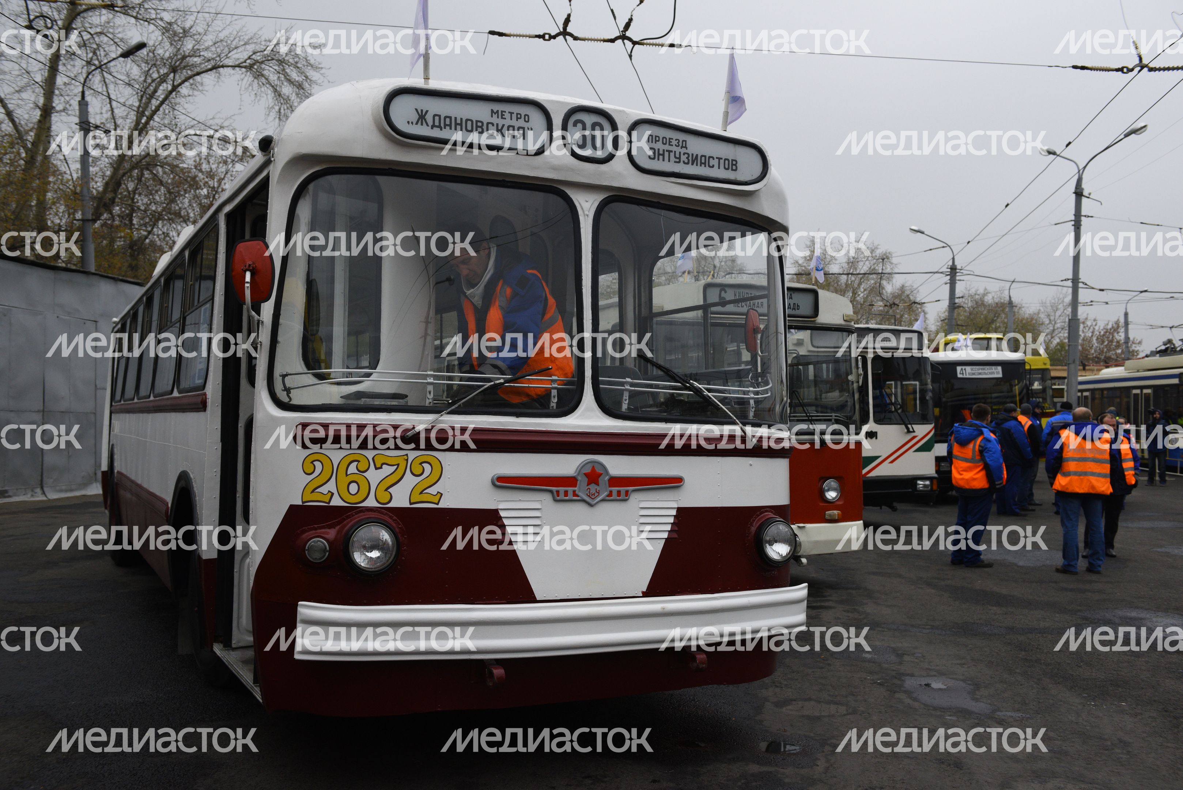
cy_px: 395
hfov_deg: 55.8
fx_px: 1118
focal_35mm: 34
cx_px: 592
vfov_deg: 38.9
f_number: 5.6
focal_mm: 34
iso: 1000
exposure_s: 1/640
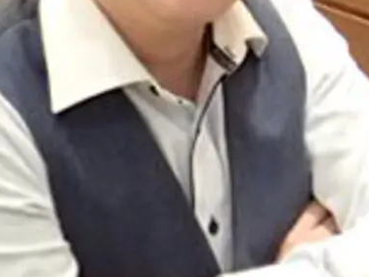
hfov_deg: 14.1
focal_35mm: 127
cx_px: 622
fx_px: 1353
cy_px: -66
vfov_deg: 11.4
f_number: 2.3
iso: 800
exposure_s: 1/200
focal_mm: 5.5
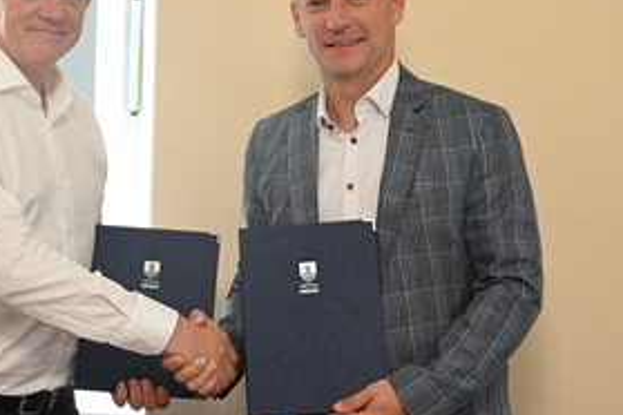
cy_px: 203
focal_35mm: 92
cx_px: 201
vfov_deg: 14.9
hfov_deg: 22.0
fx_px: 1592
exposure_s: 1/100
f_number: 4
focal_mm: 57
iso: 3200
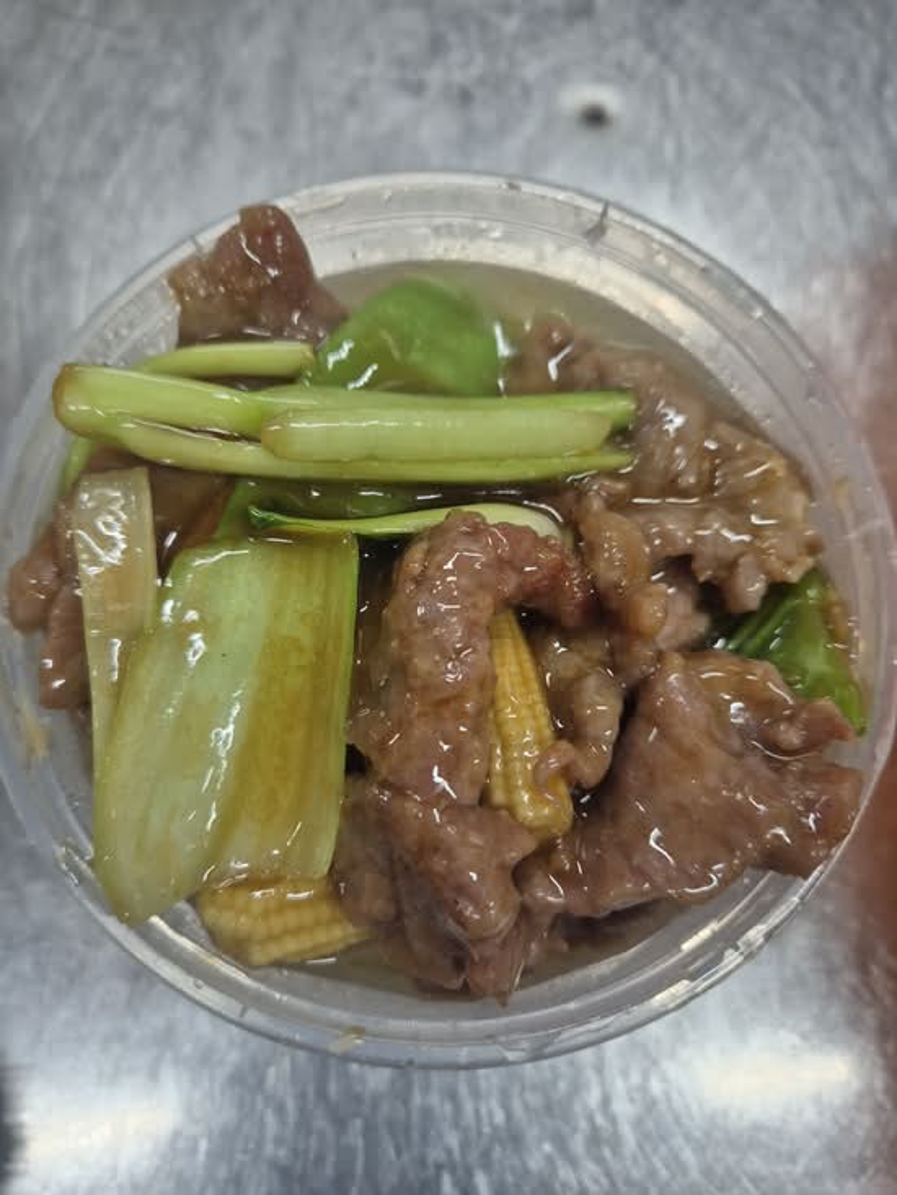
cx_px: 448
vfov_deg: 73.9
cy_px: 598
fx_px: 794
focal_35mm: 23
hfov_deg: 58.9
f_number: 1.8
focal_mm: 5.4
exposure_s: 1/100
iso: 80
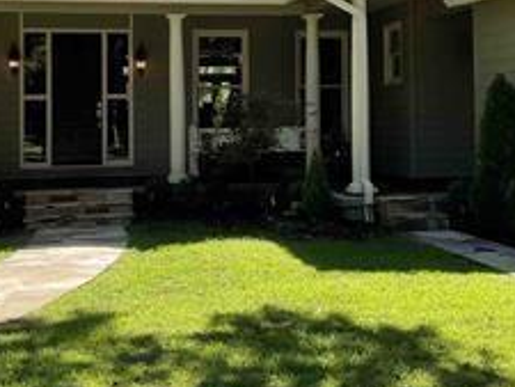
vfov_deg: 19.8
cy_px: 92
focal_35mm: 74
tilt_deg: +1.9
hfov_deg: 26.2
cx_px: 316
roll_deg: +0.9
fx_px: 1102
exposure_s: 1/824
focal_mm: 4.2
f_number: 1.6
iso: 32
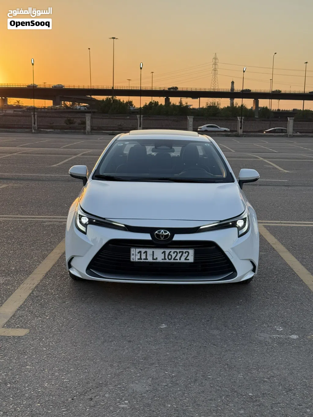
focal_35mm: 48
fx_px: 579
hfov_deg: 30.3
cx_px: 156
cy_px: 208
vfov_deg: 39.7
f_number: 1.78
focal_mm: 6.76
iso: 100
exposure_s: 1/1203
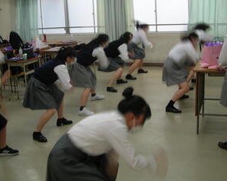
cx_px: 115
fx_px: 316
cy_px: 67
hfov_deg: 39.5
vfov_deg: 31.9
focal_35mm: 47
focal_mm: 5.8
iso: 50
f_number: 2.8
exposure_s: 1/14.6
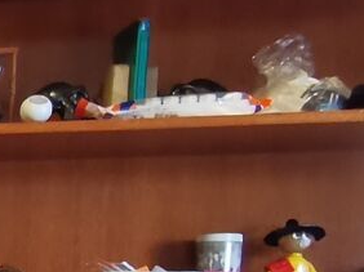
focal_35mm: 109
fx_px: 1145
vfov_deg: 13.1
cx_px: -532
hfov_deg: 13.1
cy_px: 356
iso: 640
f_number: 2.2
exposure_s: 1/20
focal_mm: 2.35
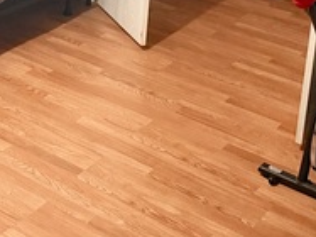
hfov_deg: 23.4
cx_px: 52
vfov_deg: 16.8
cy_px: -80
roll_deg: -2.9
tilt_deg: -15.1
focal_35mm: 82
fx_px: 748
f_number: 1.78
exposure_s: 1/60
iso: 800
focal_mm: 6.76
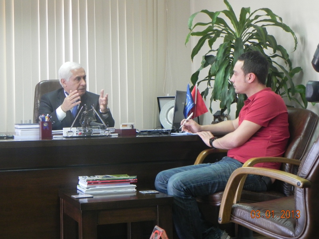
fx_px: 608
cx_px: 160
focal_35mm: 66
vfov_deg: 22.3
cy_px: 120
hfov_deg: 29.4
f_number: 3.5
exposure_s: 1/15.7
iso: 400
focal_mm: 11.8
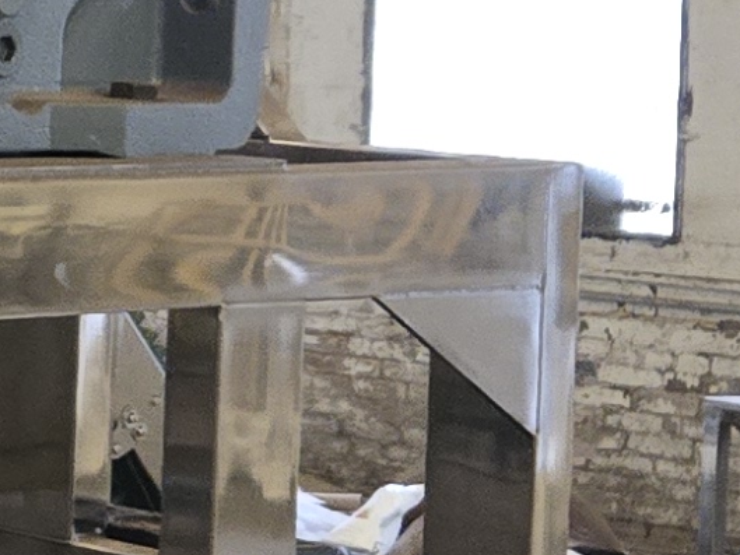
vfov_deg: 8.5
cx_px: -920
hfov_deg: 10.2
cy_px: 56
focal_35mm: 174
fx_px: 3721
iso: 1000
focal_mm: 5.4
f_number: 1.8
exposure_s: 1/120
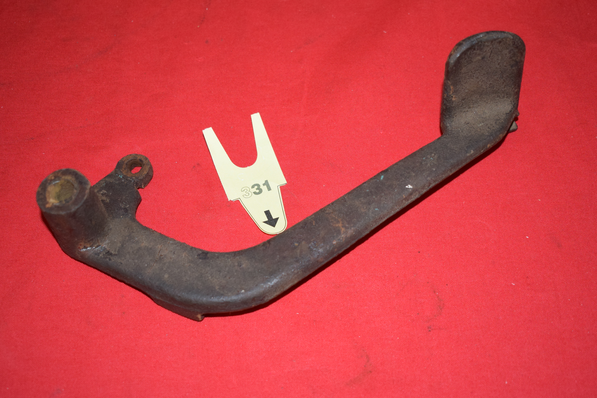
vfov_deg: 25.8
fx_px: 871
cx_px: 298
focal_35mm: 52
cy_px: 199
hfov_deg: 37.8
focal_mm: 35
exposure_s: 1/200
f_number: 5
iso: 1250
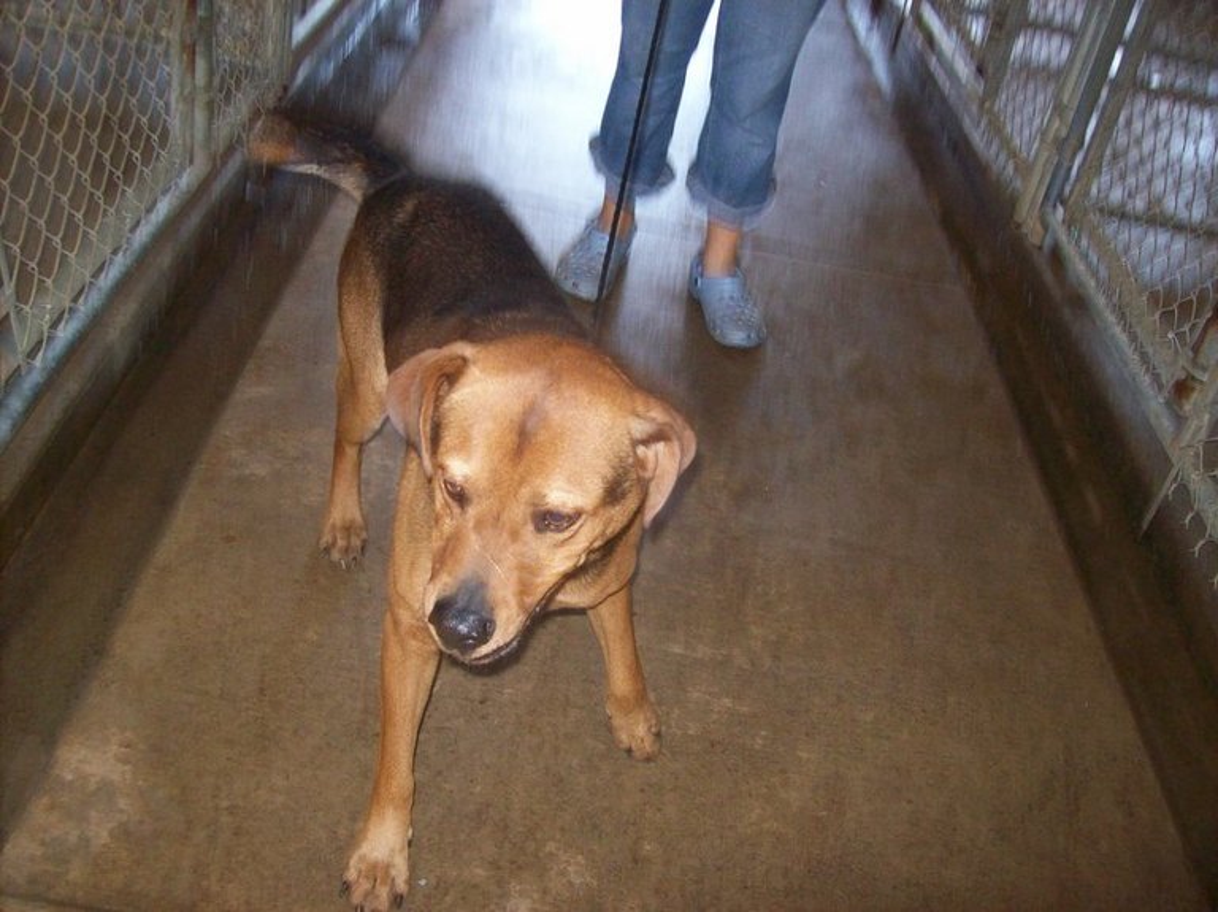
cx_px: 609
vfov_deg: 39.6
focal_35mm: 36
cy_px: 456
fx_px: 1266
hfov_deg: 51.4
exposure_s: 1/64
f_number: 2.7
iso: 200
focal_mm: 6
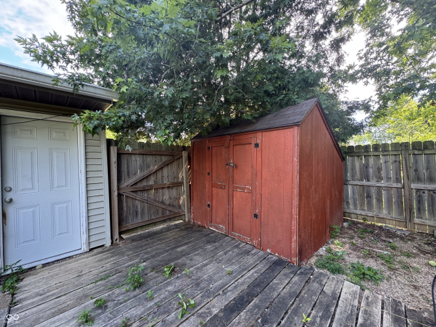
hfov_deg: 102.1
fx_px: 176
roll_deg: +2.8
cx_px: 218
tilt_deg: +0.7
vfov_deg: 85.7
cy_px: 164
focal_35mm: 14
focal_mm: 2.22
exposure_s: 1/99
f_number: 2.2
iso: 125
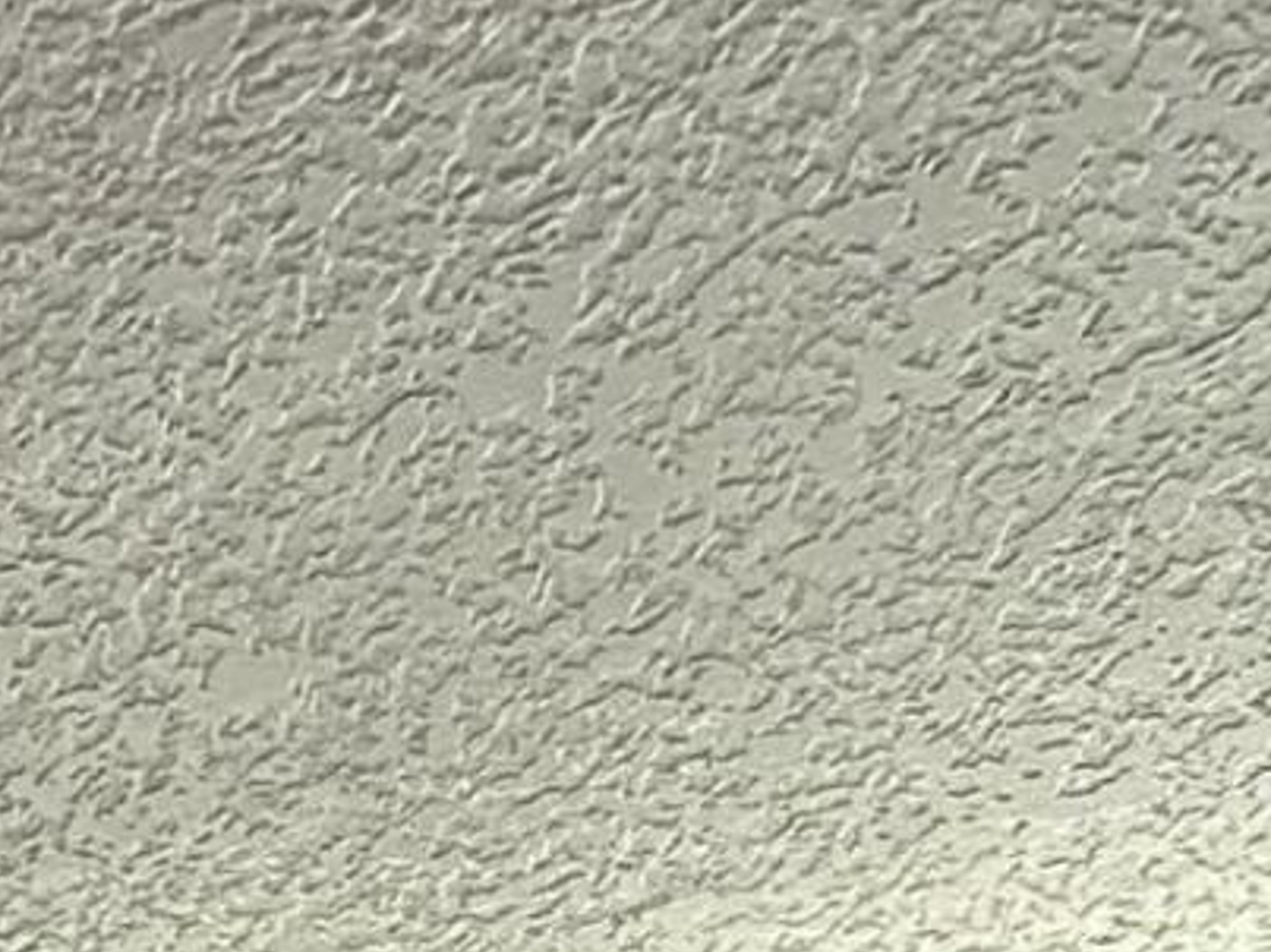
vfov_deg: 9.8
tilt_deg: -3.0
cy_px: 3124
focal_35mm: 100
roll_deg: -2.9
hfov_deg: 18.2
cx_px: -432
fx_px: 3671
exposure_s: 1/60
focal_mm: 2.22
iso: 250
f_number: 2.2
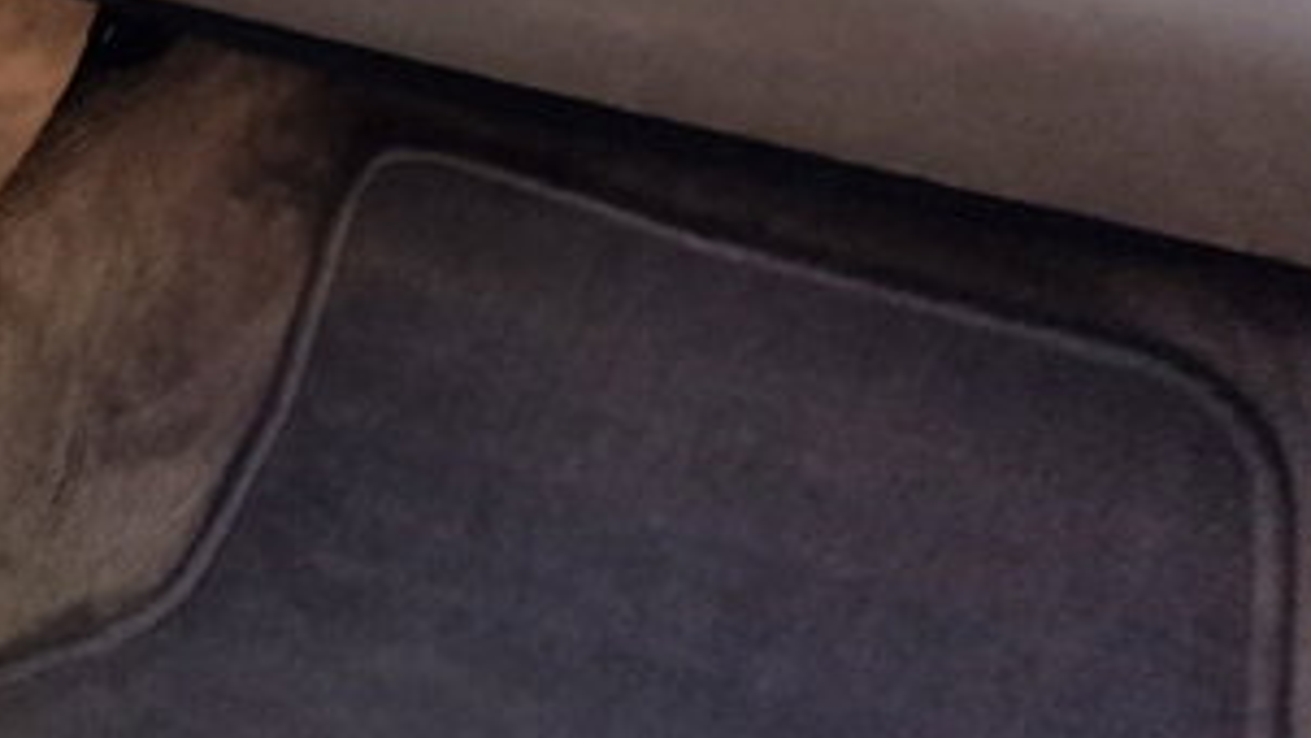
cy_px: -126
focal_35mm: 85
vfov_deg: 13.9
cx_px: -851
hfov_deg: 20.1
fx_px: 2955
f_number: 1.8
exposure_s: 1/180
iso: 50
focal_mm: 6.4
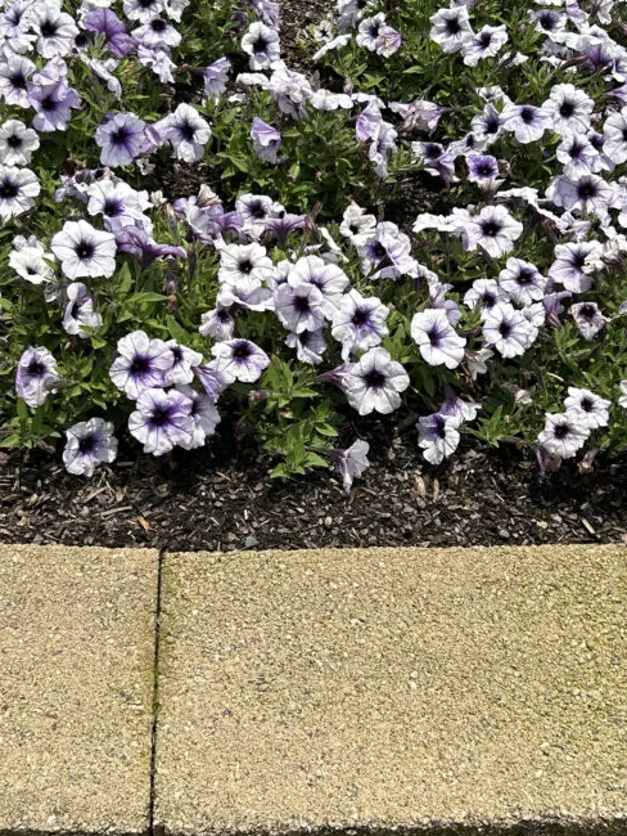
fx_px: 1158
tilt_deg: -45.8
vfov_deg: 39.6
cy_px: 388
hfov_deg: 30.3
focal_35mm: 48
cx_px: 285
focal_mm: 5.7
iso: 50
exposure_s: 1/4630
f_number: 1.5
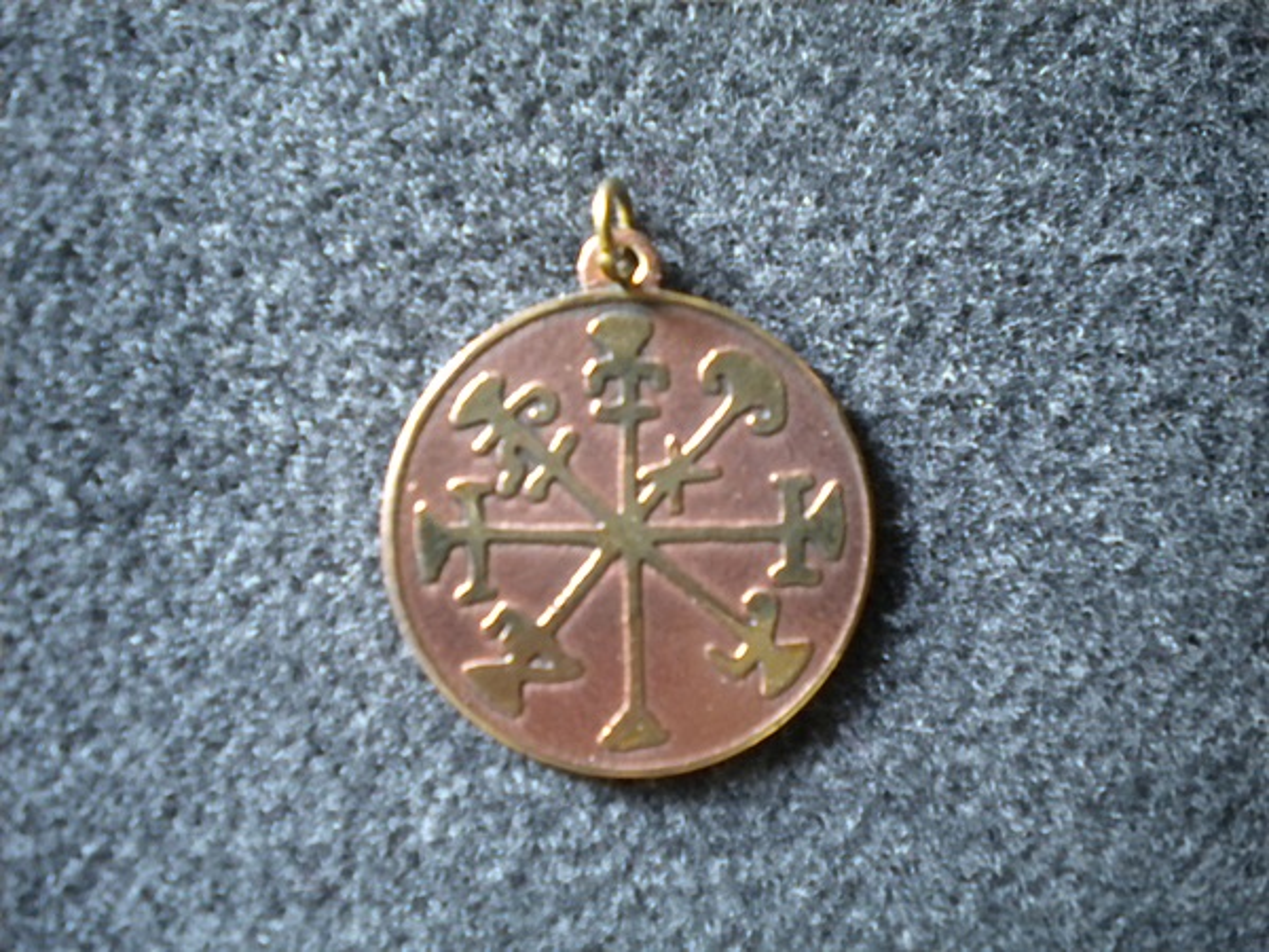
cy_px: 476
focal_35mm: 41
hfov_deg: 45.8
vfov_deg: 35.1
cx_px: 634
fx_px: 1503
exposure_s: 1/14.3
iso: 400
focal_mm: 7.4
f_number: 3.5
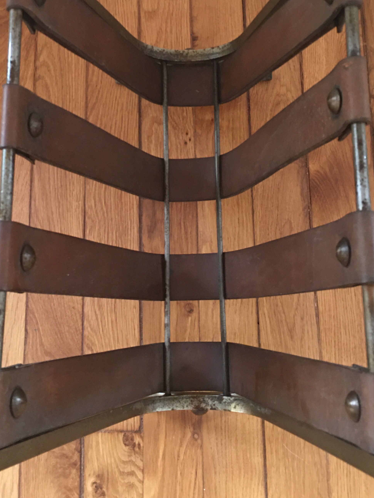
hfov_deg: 32.2
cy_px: 149
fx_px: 648
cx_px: 165
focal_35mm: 45
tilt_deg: -75.8
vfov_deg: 41.3
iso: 100
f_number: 2.2
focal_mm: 4.15
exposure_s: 1/10
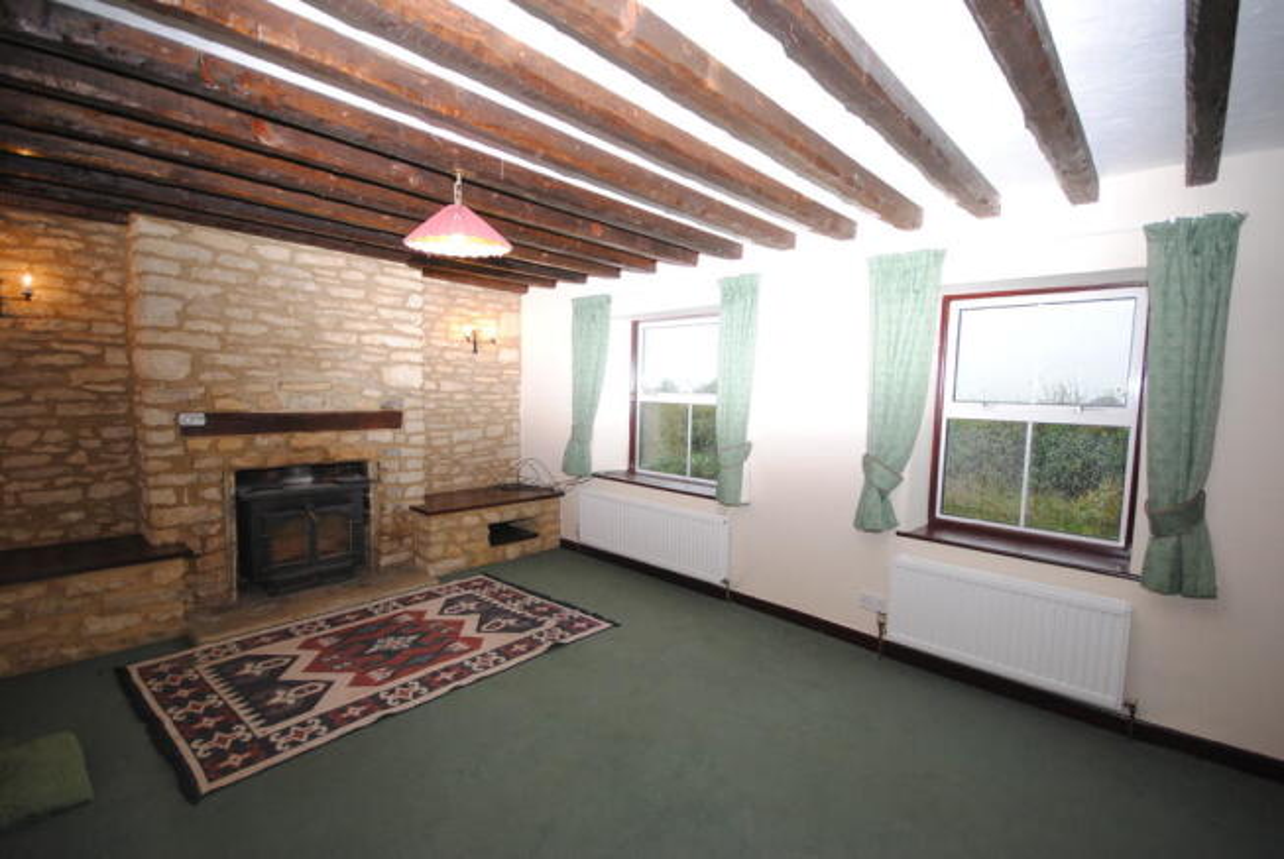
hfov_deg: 100.3
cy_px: 430
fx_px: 536
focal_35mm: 15
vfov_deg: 77.5
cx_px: 642
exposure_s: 1/60
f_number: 4
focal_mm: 10
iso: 200
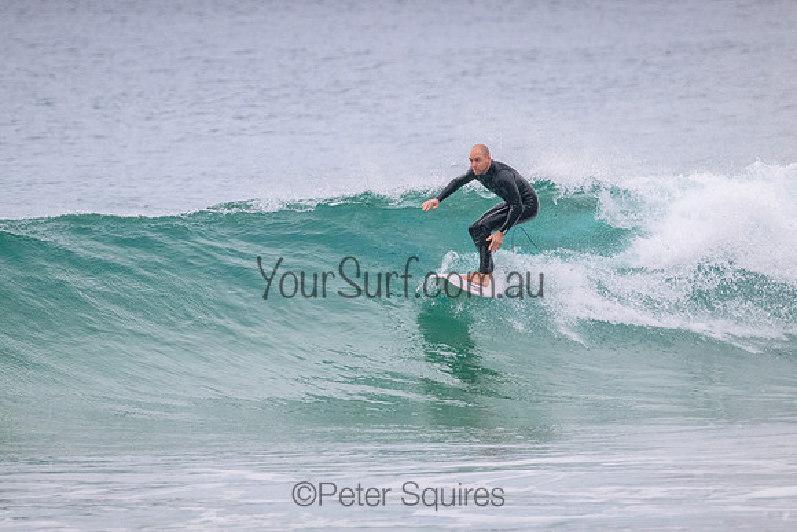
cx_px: 405
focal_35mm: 845
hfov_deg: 2.4
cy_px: 251
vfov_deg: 1.6
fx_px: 18712
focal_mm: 800
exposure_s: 1/1250
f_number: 11
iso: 5000
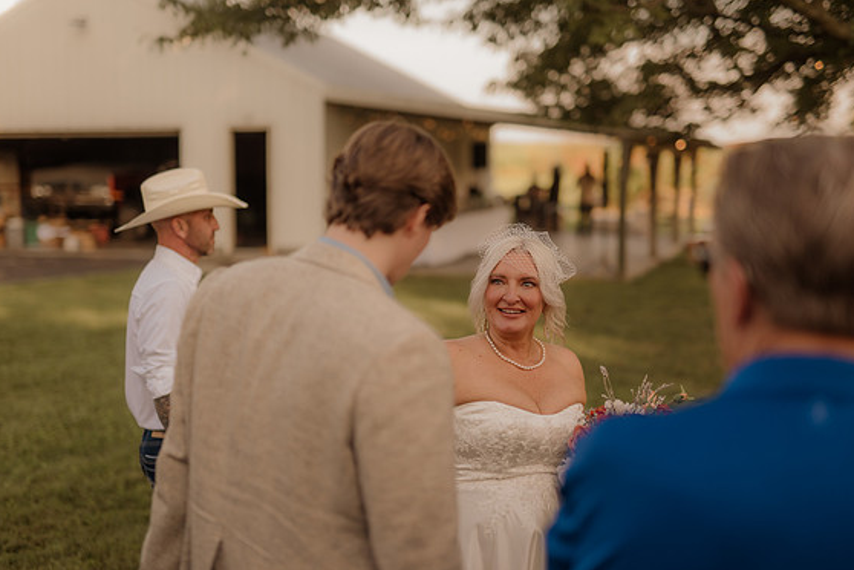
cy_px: 283
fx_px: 1233
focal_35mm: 52
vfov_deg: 26.0
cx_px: 425
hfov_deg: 38.2
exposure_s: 1/1000
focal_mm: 50
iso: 200
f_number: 2.8
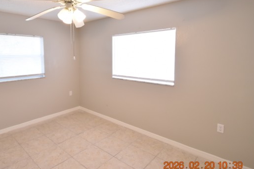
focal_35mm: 21
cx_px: 98
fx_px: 148
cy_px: 65
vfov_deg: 58.9
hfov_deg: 80.0
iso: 800
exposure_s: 1/60
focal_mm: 10
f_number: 3.5
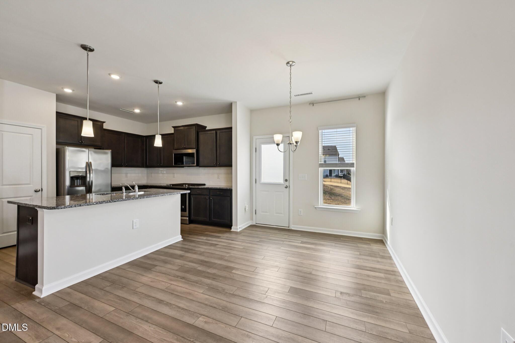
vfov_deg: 81.2
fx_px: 200
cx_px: 258
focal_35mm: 14
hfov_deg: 104.3
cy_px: 172
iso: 100
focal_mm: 14
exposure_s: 1/80
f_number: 9
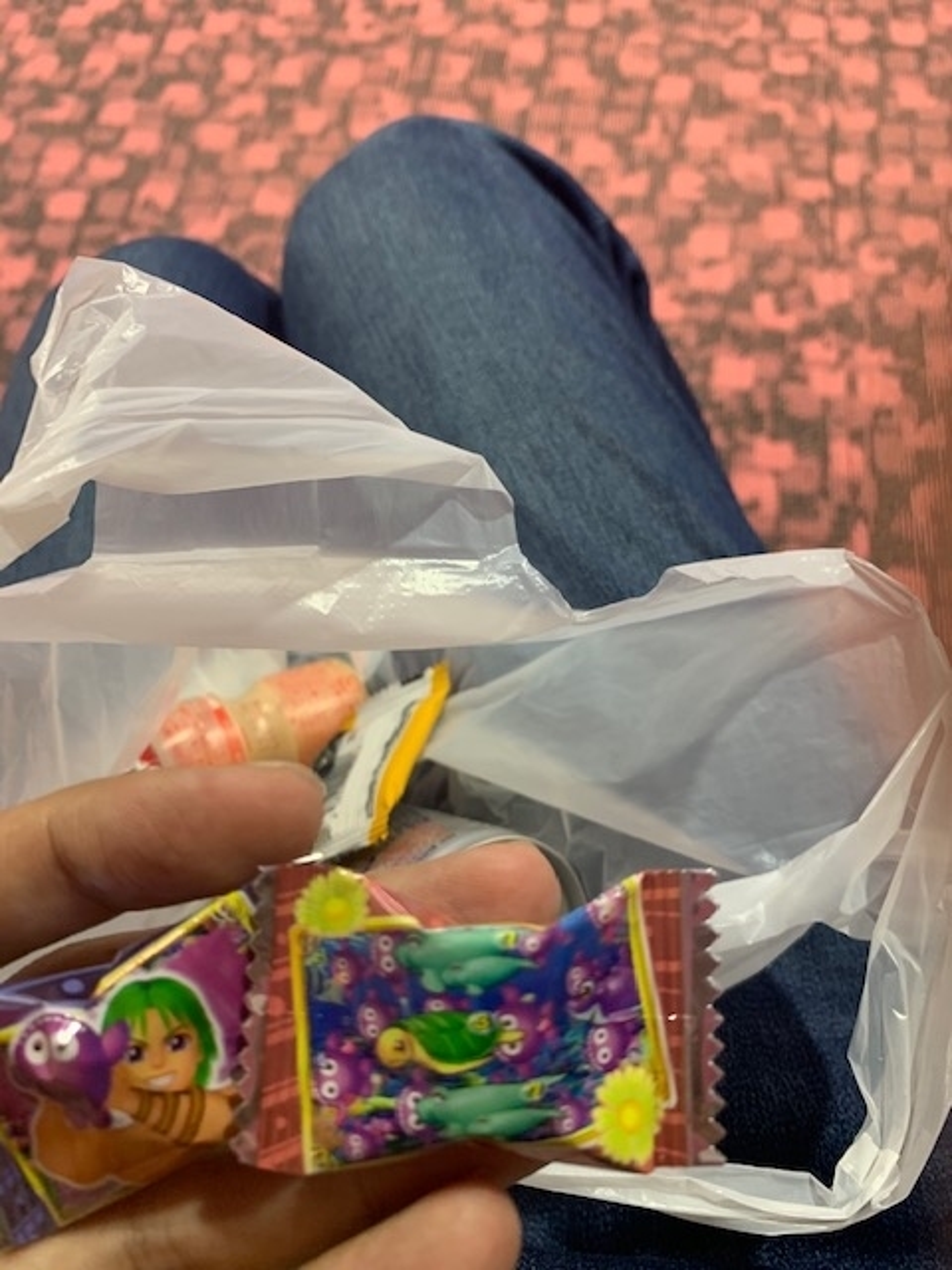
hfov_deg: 53.1
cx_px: 476
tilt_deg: -61.0
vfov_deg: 67.3
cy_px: 635
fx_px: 953
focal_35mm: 26
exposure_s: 1/60
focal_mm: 4.25
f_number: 1.8
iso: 160
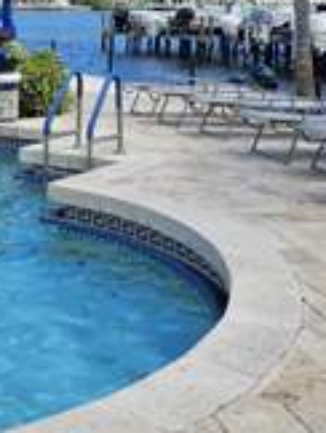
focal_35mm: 68
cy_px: 15
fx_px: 852
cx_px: 69
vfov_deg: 27.1
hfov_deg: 21.4
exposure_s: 1/535
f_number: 1.7
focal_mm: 6.3
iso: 10
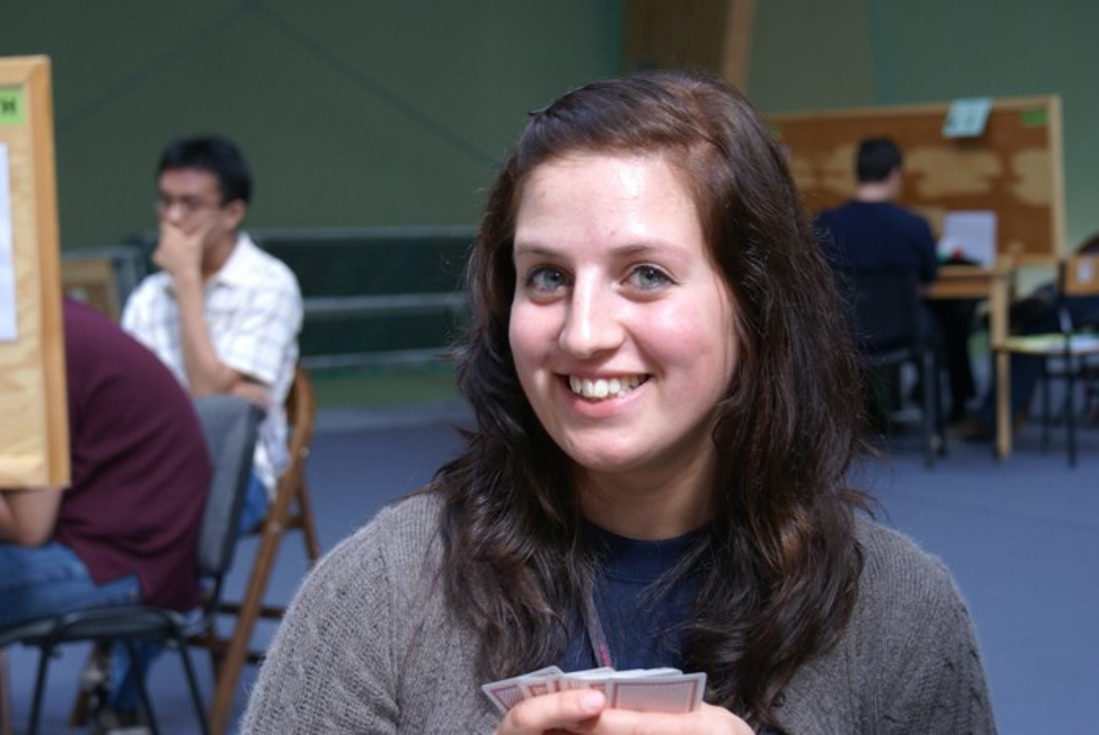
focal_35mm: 82
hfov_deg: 24.6
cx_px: 550
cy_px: 368
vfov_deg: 16.6
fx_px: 2521
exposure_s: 1/50
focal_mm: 55
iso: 400
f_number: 5.6
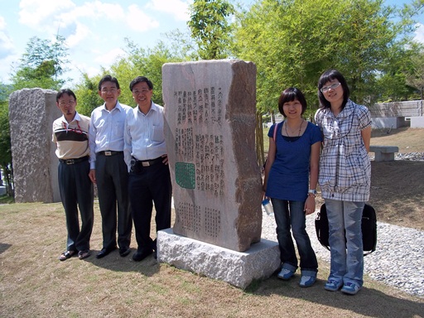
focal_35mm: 36
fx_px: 441
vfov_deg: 39.7
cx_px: 212
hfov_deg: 51.4
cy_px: 159
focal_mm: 6.5
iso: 80
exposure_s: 1/125
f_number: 8
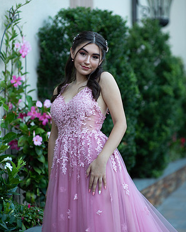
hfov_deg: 15.9
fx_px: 667
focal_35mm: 97
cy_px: 117
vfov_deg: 19.8
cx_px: 93
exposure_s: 1/640
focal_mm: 85
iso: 250
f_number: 2
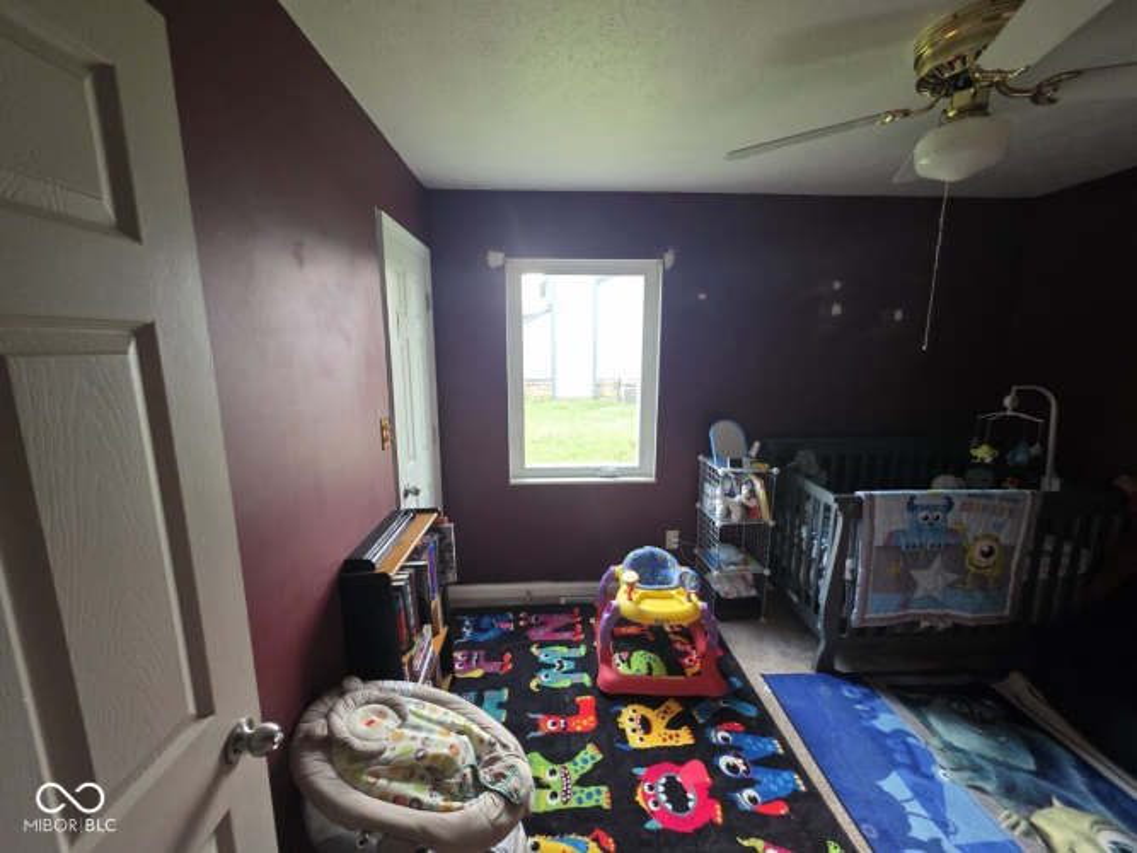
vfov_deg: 89.9
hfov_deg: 106.2
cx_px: 568
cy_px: 426
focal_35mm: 13
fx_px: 427
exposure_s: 1/60
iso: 500
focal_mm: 2.2
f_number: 1.9
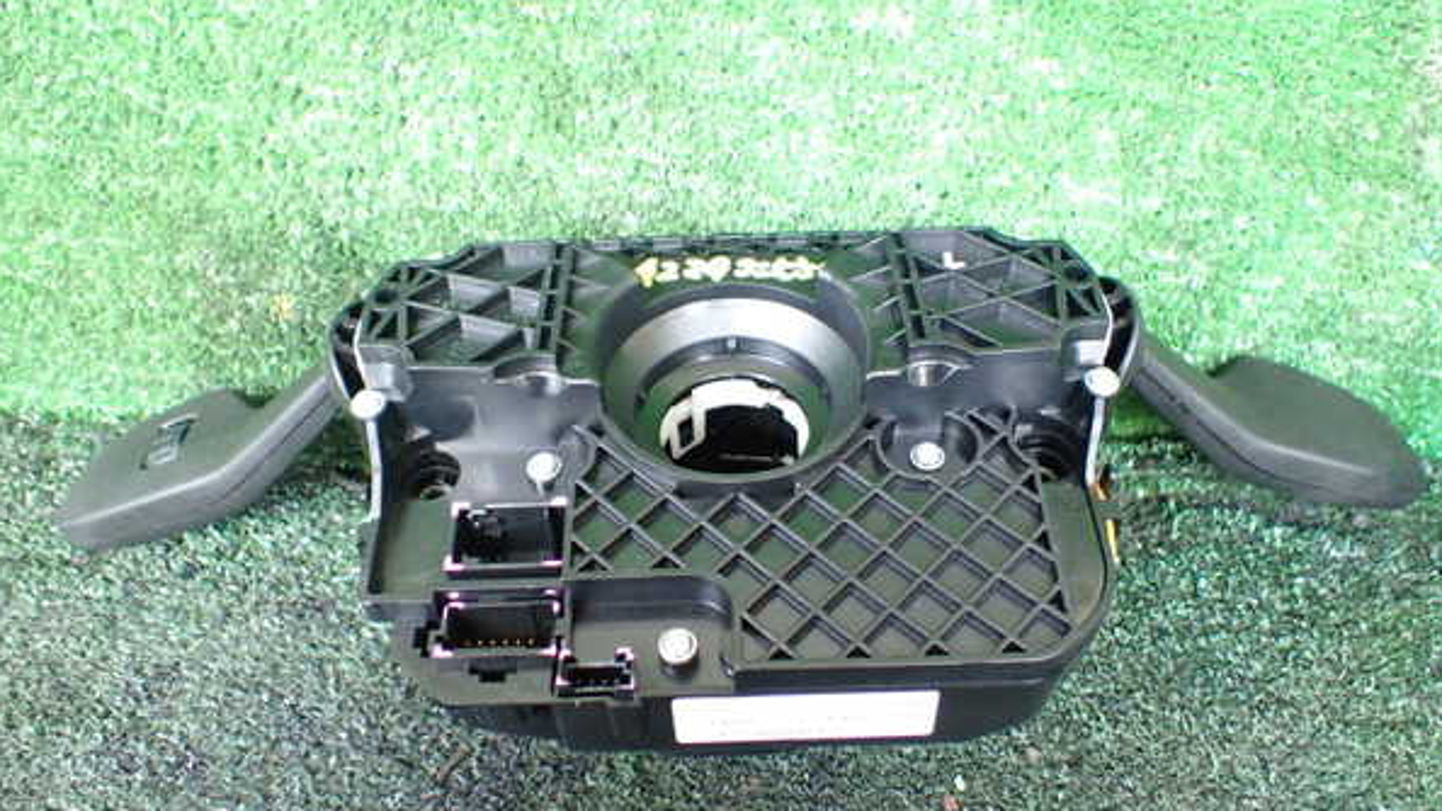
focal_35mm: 33
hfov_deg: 59.5
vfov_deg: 35.6
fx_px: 1262
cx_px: 721
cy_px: 408
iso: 800
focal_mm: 5.4
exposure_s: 1/125
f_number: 2.3
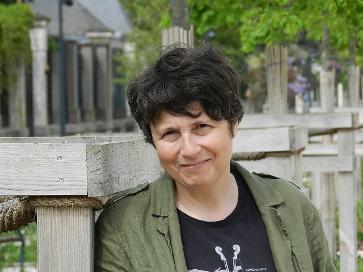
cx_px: 182
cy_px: 136
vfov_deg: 5.2
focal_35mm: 286
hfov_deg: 6.9
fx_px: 2999
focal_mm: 50.8
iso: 160
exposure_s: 1/400
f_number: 5.3
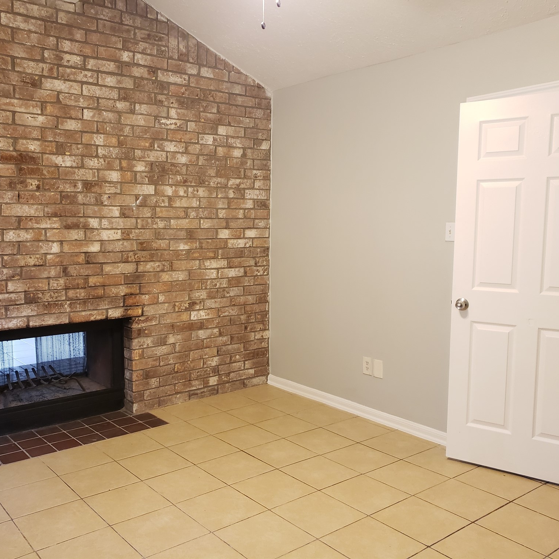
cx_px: 250
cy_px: 277
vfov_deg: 52.5
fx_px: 566
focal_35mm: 31
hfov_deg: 52.4
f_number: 1.5
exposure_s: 1/40
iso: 320
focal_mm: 4.3
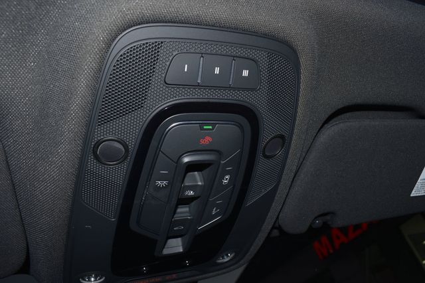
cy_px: 142
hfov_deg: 62.0
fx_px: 354
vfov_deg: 43.6
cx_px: 212
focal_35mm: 30
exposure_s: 1/60
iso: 100
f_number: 8
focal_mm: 20
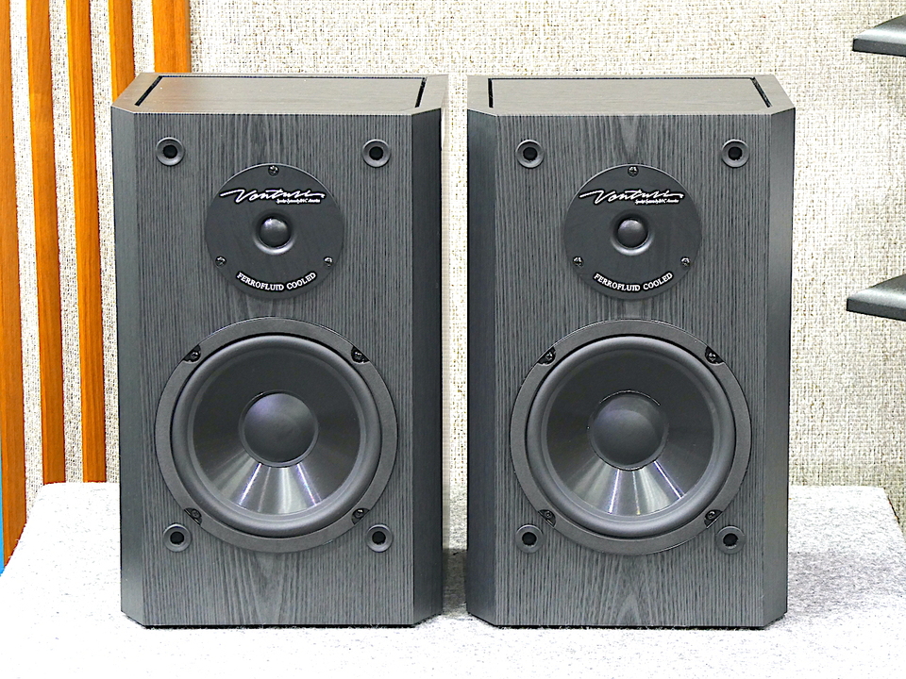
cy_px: 340
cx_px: 453
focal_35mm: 124
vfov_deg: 12.0
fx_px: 3245
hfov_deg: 15.9
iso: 200
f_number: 5.2
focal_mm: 22.3
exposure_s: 1/2.5
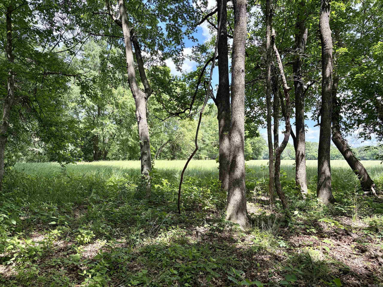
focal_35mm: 26
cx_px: 192
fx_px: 288
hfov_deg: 67.3
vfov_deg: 53.1
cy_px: 144
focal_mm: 5.96
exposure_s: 1/724
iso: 64
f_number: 1.6
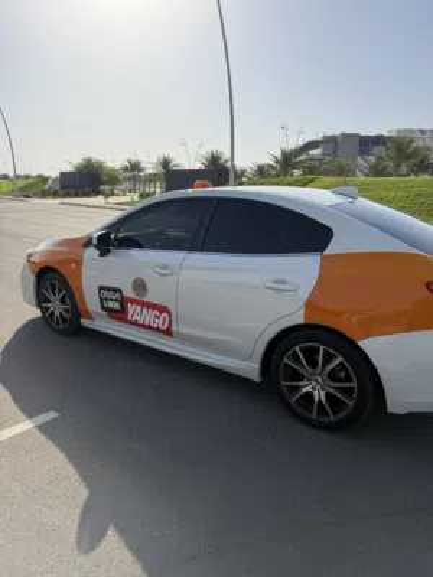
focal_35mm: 24
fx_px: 400
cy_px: 288
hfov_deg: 56.8
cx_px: 216
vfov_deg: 71.6
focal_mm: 6.76
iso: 80
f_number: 1.78
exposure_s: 1/8130
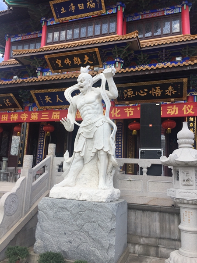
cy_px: 132
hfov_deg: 48.2
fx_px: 220
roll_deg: -3.4
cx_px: 98
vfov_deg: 61.7
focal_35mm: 29
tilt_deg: +11.9
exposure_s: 1/920
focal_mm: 4.15
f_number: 2.2
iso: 32
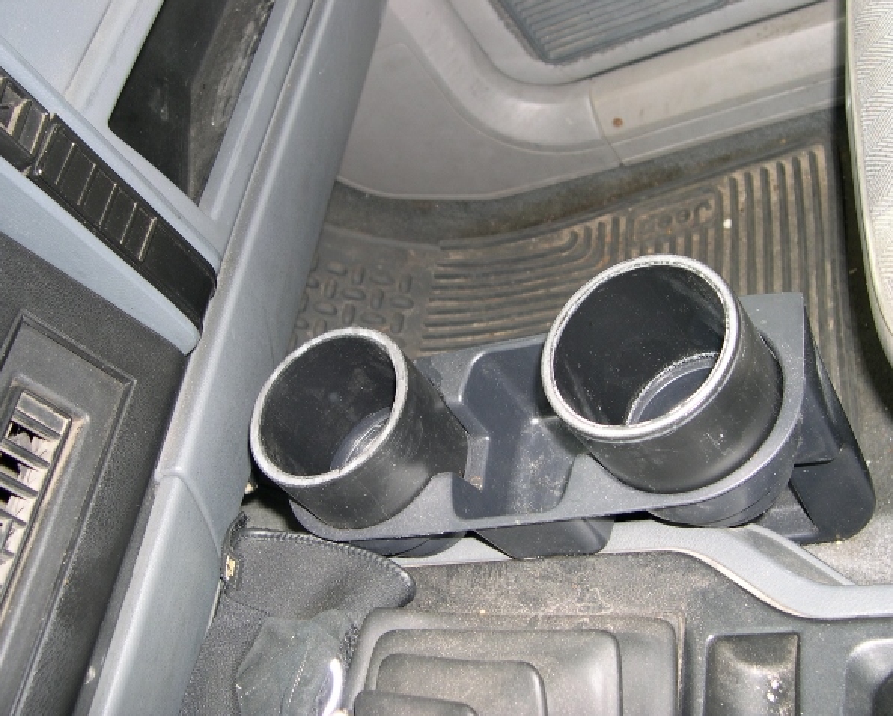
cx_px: 444
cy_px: 356
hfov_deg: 45.8
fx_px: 1058
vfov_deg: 37.4
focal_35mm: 40
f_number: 2.8
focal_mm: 8
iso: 100
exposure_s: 1/60
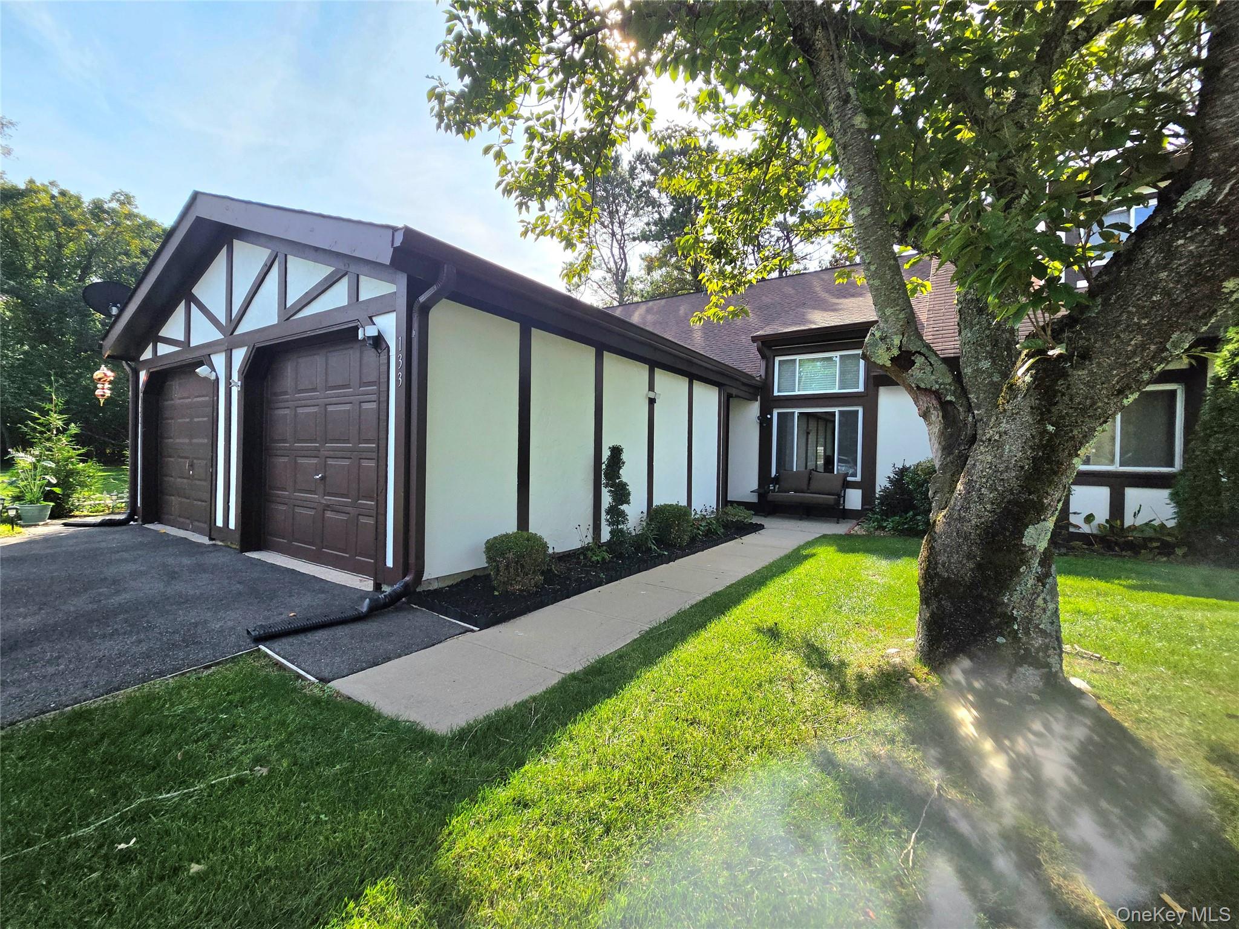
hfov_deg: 106.2
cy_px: 464
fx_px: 465
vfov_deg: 89.9
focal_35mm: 13
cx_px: 620
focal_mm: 2.2
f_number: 2.2
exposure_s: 1/5000
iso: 100
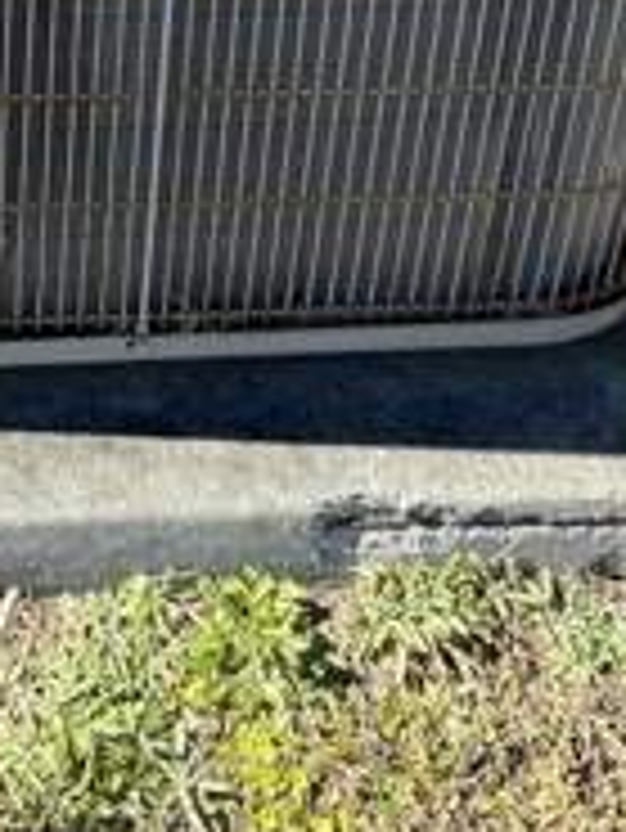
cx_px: 18
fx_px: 1999
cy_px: -553
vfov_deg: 19.3
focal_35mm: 83
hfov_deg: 17.4
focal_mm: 6.76
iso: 80
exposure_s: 1/1689
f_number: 1.78
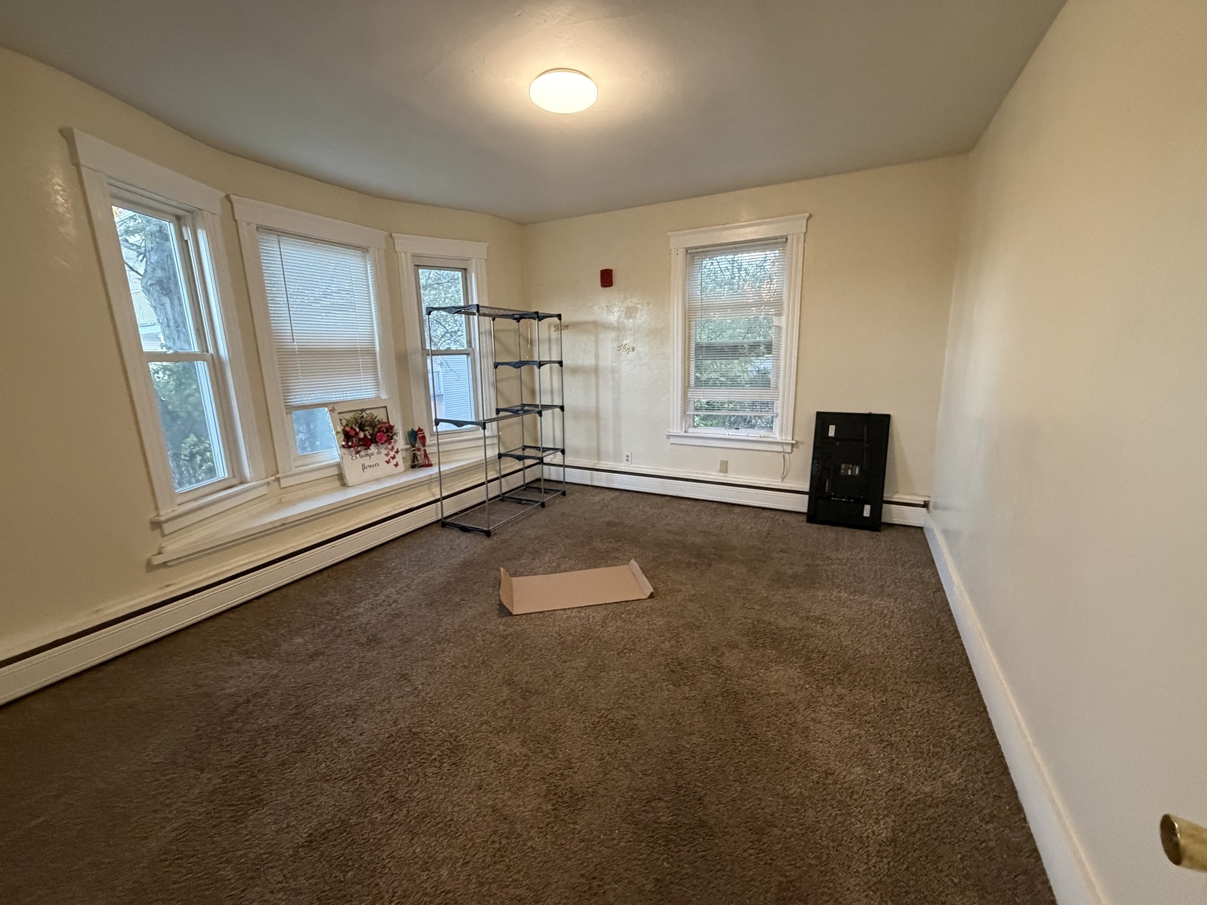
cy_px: 452
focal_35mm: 14
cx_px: 604
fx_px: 488
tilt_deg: -11.4
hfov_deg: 102.1
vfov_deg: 85.7
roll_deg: +1.2
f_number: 2.2
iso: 500
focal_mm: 2.22
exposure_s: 1/60
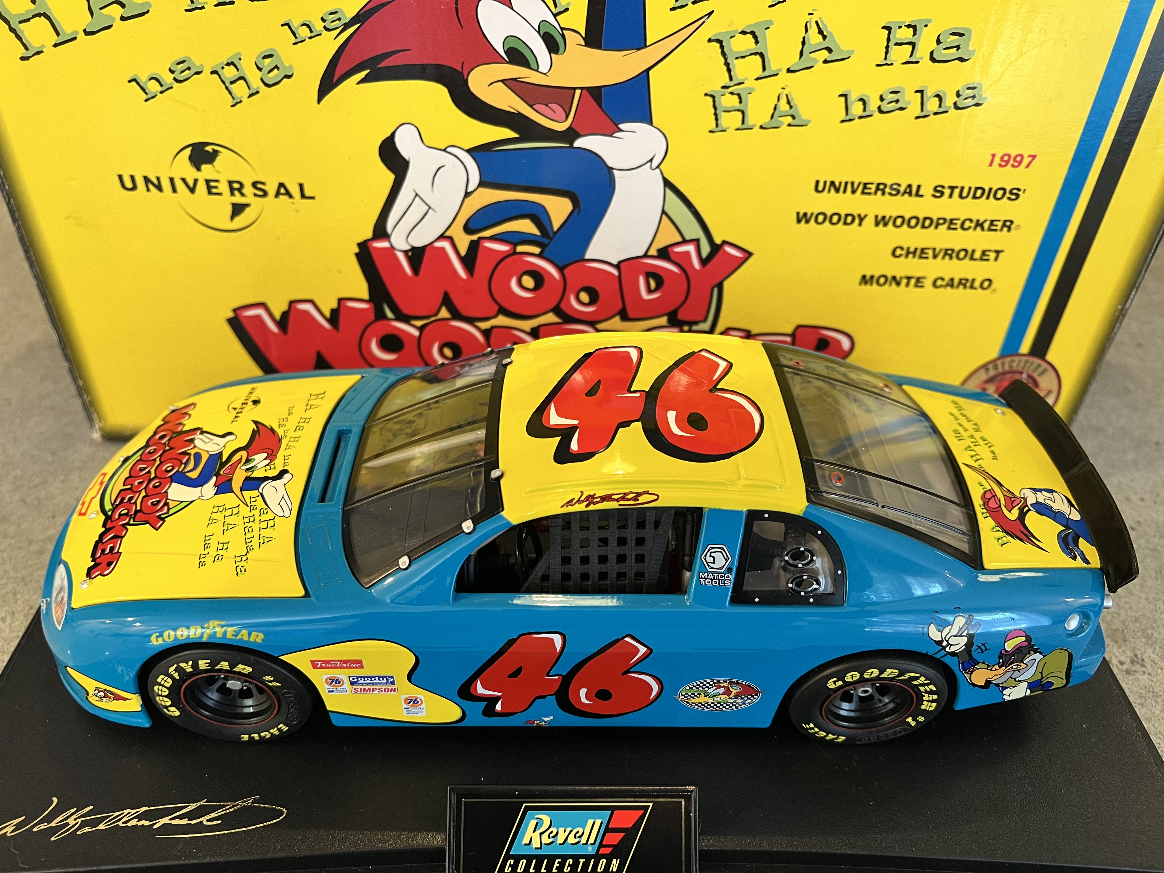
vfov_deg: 53.1
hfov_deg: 67.3
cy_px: 436
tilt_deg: -38.9
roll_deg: -1.8
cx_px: 582
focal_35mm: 26
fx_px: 874
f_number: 1.5
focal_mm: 5.7
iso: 200
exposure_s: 1/60
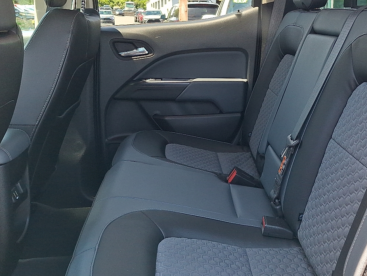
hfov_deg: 42.2
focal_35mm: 44
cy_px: 100
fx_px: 467
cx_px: 252
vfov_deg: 32.7
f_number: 1.8
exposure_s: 1/147
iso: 30
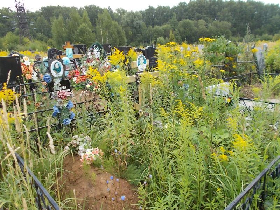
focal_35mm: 26
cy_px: 105
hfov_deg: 67.3
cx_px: 140
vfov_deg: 53.1
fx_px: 210
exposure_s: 1/250
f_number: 3.2
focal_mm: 4.6
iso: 80
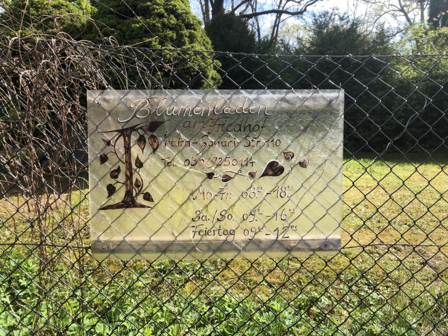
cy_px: 168
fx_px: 362
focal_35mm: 28
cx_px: 224
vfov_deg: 49.7
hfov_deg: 63.4
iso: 20
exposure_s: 1/842
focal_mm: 3.99
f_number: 1.8
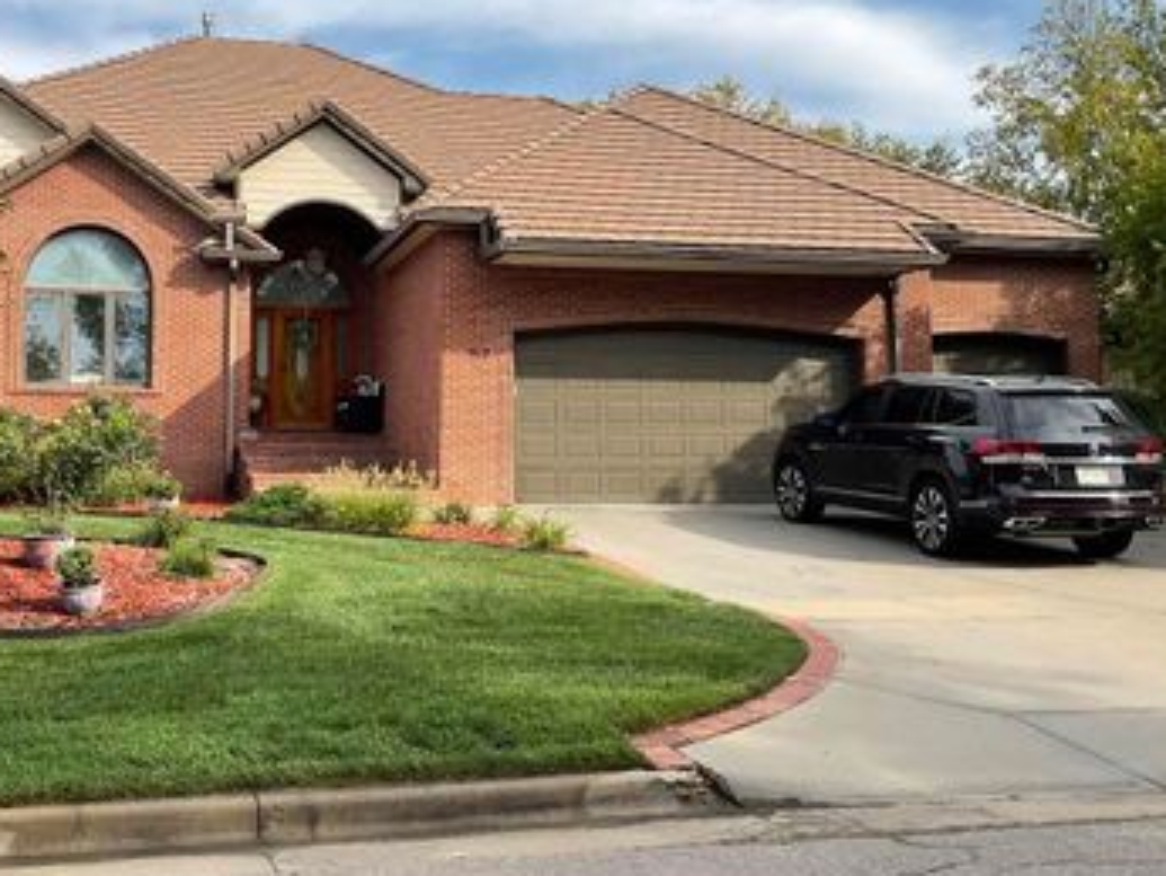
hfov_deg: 44.0
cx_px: 372
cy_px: 357
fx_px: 1415
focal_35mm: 42
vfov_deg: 34.3
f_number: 1.8
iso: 16
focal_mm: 3
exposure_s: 1/1730
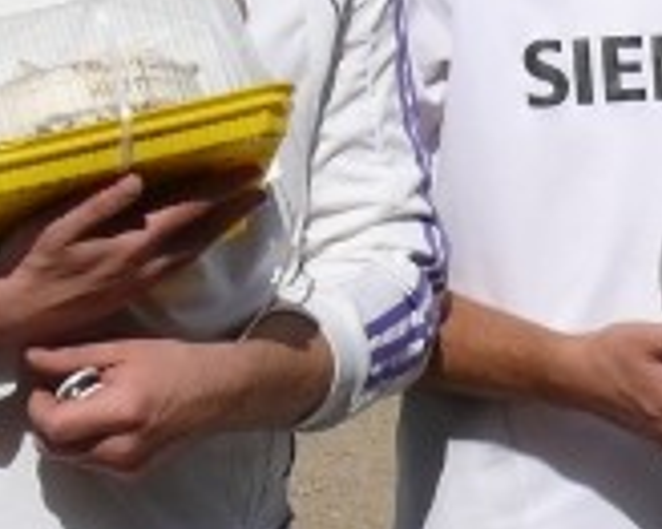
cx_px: 904
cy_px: -162
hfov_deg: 4.9
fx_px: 7656
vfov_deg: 3.9
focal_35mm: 391
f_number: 8
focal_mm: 17.3
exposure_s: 1/500
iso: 100
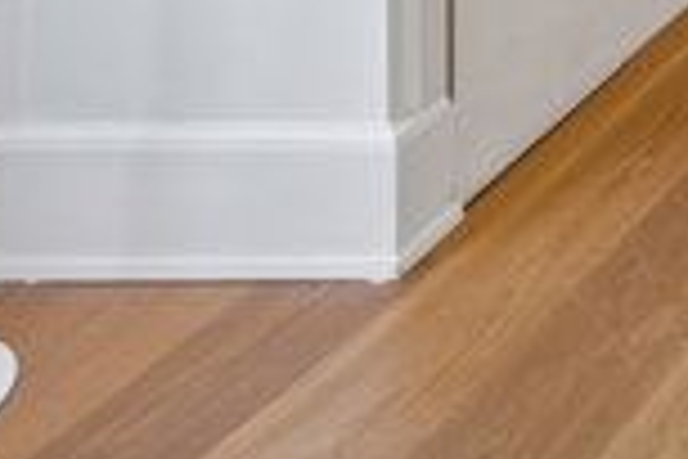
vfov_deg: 12.0
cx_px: 1587
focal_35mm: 89
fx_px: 1701
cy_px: -682
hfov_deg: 15.2
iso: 160
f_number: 8
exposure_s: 1/3.33
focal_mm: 17
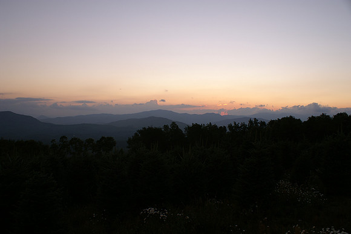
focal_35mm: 27
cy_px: 117
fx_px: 263
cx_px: 176
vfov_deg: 47.9
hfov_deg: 67.4
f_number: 7.1
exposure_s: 1/60
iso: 100
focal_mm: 18
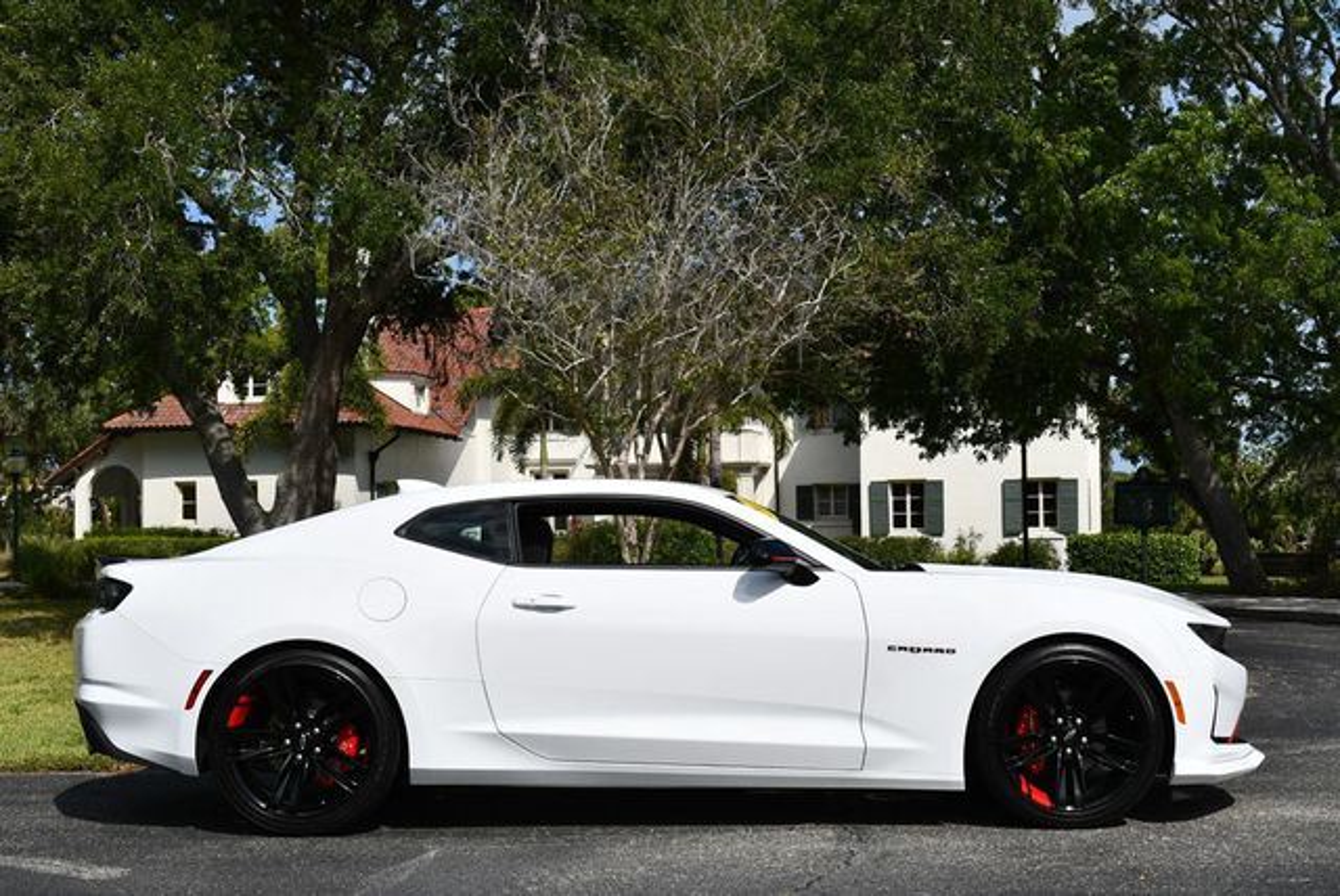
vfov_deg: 28.1
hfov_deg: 41.1
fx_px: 1788
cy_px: 448
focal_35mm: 48
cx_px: 670
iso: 100
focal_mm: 24
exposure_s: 1/320
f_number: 9
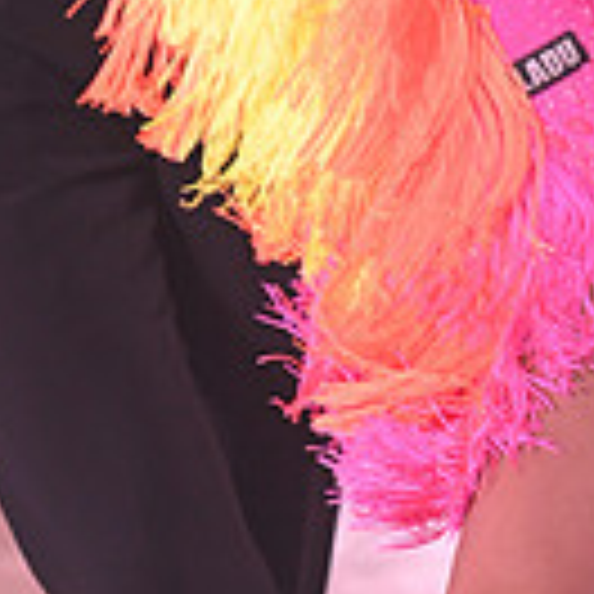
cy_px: -288
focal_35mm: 747
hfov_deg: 2.3
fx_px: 14502
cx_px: 236
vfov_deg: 2.3
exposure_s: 1/200
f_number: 5
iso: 2000
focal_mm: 200
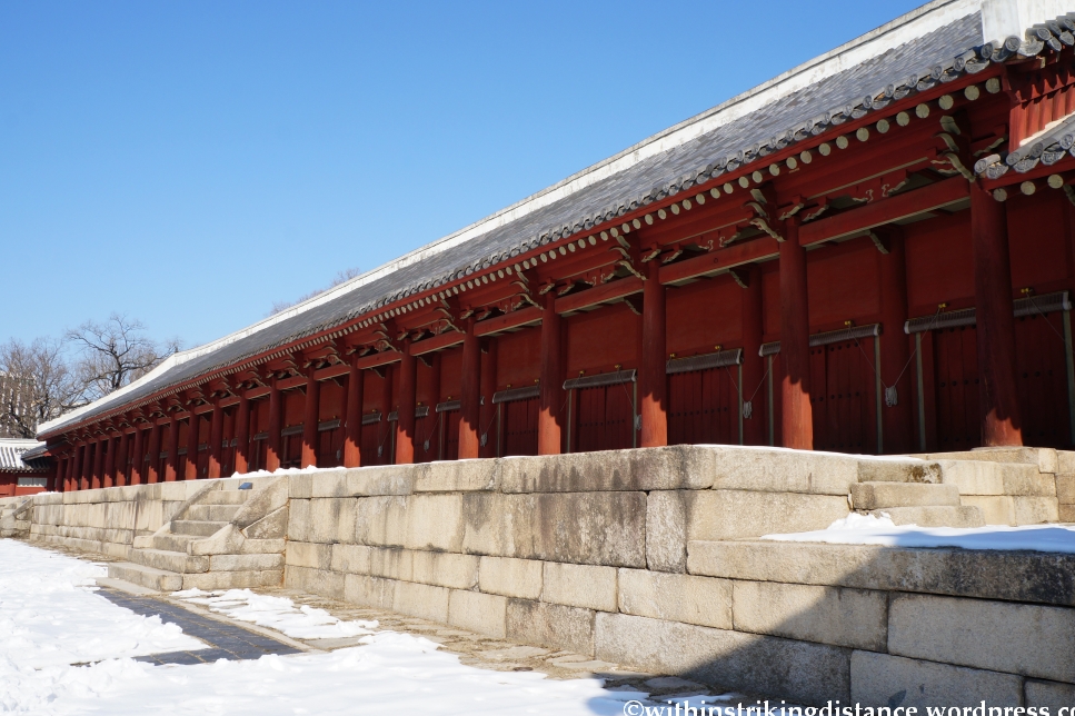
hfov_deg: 60.3
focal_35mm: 31
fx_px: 925
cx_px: 551
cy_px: 358
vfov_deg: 42.3
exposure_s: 1/200
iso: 200
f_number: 13
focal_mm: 20
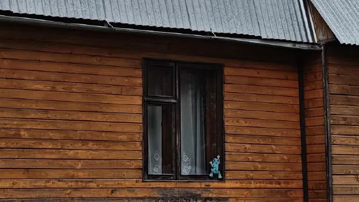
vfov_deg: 11.3
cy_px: 89
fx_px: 1018
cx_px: 125
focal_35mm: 107
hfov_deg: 19.9
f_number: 1.62
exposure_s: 1/3660
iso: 50
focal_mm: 6.55
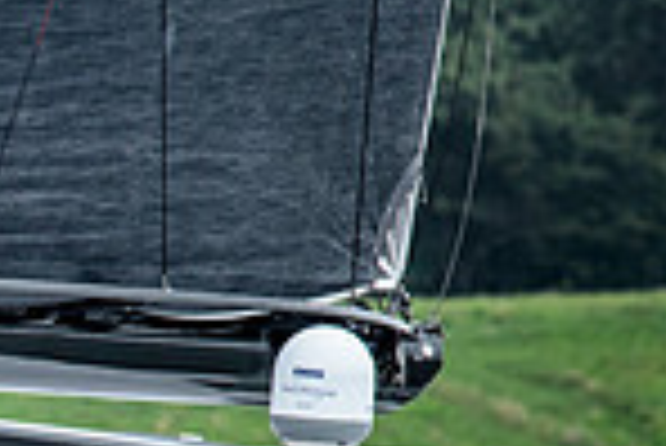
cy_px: 628
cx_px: -549
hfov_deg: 1.2
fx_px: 32647
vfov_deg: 0.8
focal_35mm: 1763
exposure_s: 1/400
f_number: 5.6
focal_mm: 300
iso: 500
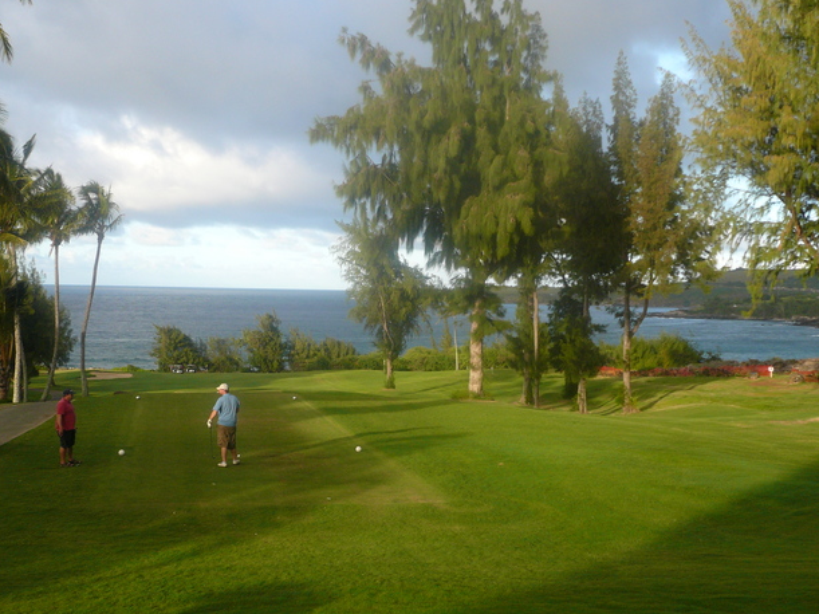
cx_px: 406
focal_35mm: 44
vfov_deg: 32.9
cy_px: 304
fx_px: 1041
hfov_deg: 43.0
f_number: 3.3
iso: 100
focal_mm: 6.9
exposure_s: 1/320
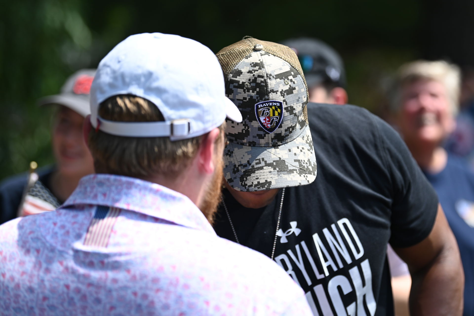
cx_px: 237
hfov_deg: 16.8
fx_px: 1605
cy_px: 158
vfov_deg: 11.2
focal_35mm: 122
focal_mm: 122
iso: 100
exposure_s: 1/1250
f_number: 2.8
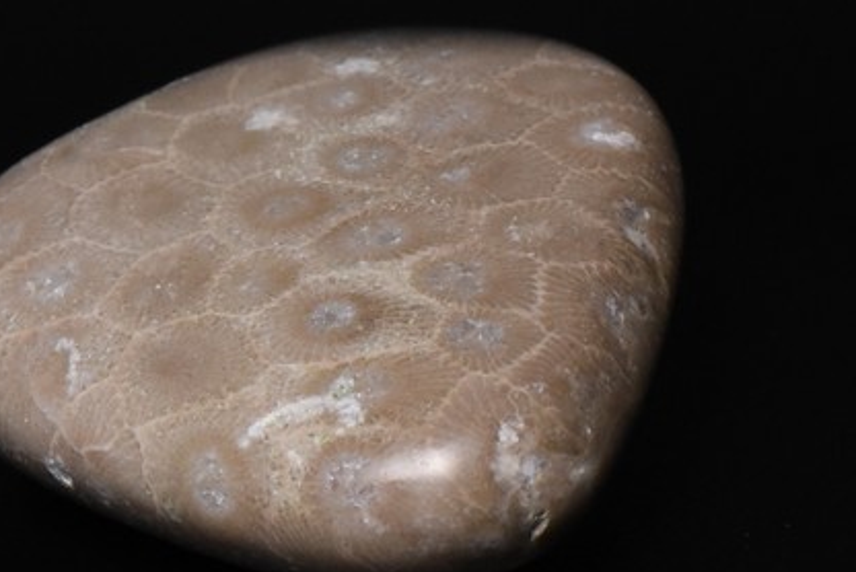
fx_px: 7209
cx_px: 255
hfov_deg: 6.8
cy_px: 361
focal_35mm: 303
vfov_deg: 4.5
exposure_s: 1/60
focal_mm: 105
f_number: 14
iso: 5000
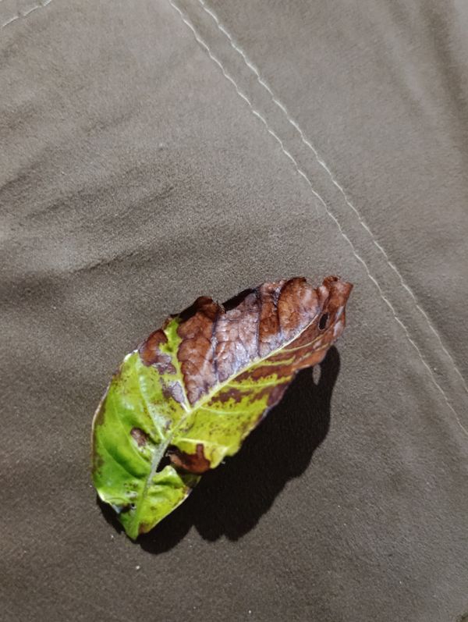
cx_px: 234
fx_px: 629
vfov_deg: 52.6
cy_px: 311
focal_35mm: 35
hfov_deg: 40.8
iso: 4000
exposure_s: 1/24
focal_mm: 6.14
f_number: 1.6
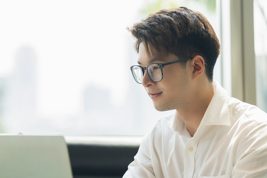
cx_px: 56
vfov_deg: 10.2
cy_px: 98
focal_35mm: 135
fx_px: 1002
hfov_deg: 15.1
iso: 100
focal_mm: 85
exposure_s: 1/400
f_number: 2.2
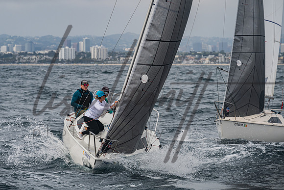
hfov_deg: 12.0
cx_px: 122
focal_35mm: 171
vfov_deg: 8.0
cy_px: 79
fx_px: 1347
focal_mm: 140
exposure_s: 1/640
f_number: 6.3
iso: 160
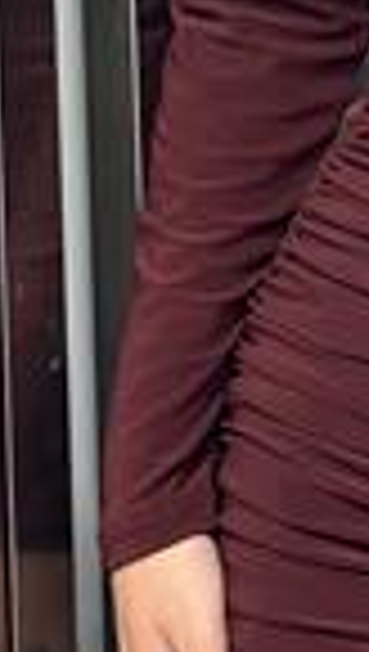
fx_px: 3326
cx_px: 639
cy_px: 43
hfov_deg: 6.2
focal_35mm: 192
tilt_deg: -6.9
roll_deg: +0.4
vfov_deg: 11.1
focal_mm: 6.86
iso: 640
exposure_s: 1/33
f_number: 1.78
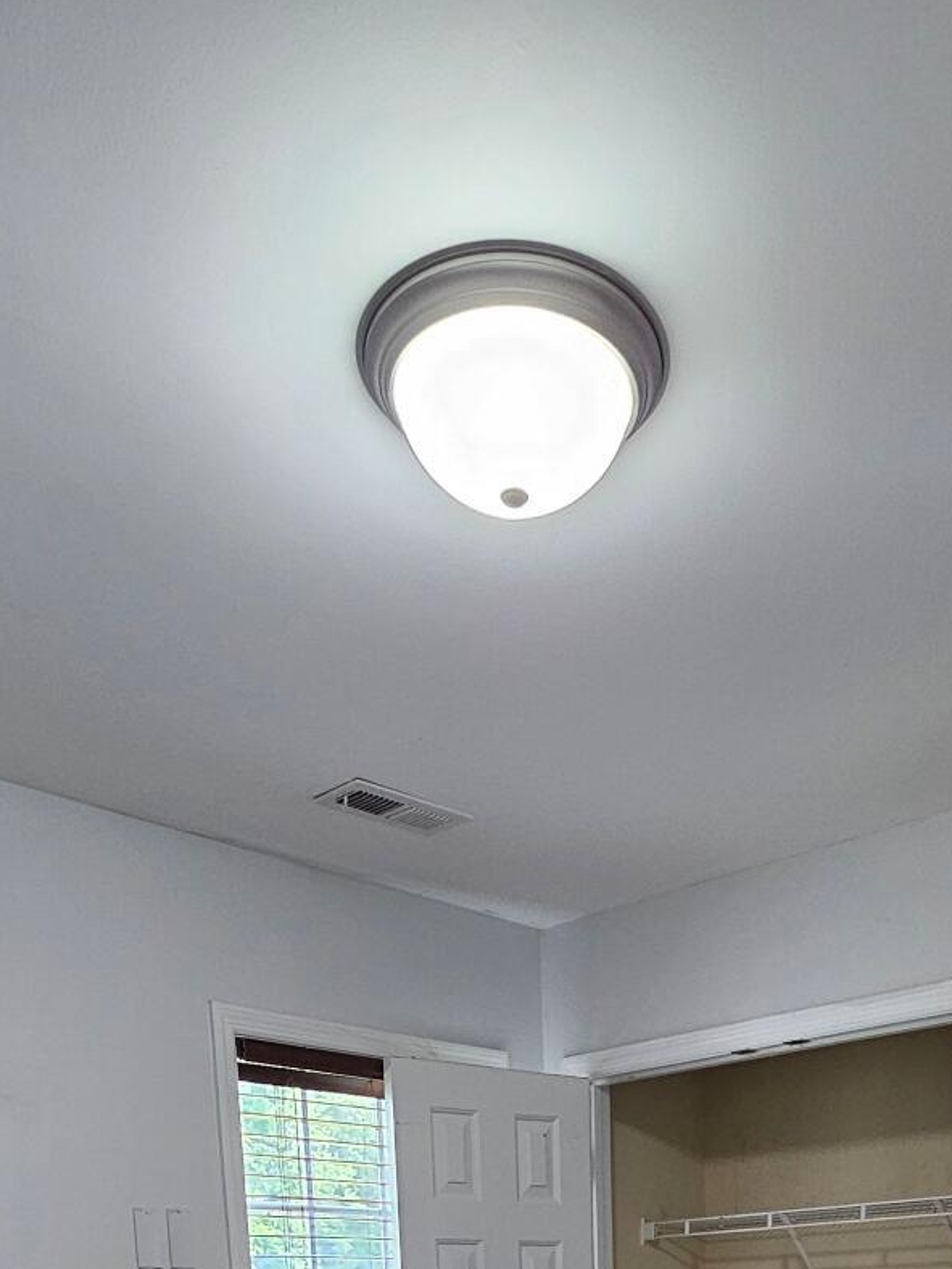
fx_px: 1210
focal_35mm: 33
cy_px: 1601
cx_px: 599
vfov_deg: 37.6
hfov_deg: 42.6
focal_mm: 2.2
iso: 200
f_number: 2.2
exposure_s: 1/60
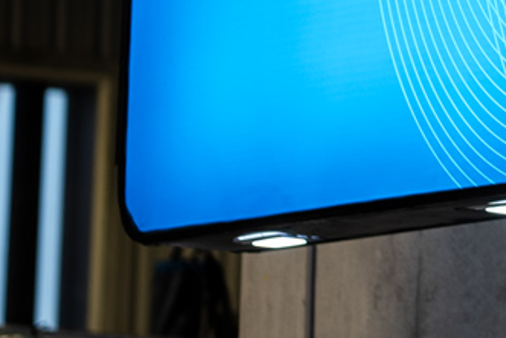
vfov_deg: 2.6
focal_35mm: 526
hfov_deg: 3.9
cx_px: 1056
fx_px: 7396
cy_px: -193
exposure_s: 1/125
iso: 125
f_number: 1.4
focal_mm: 85
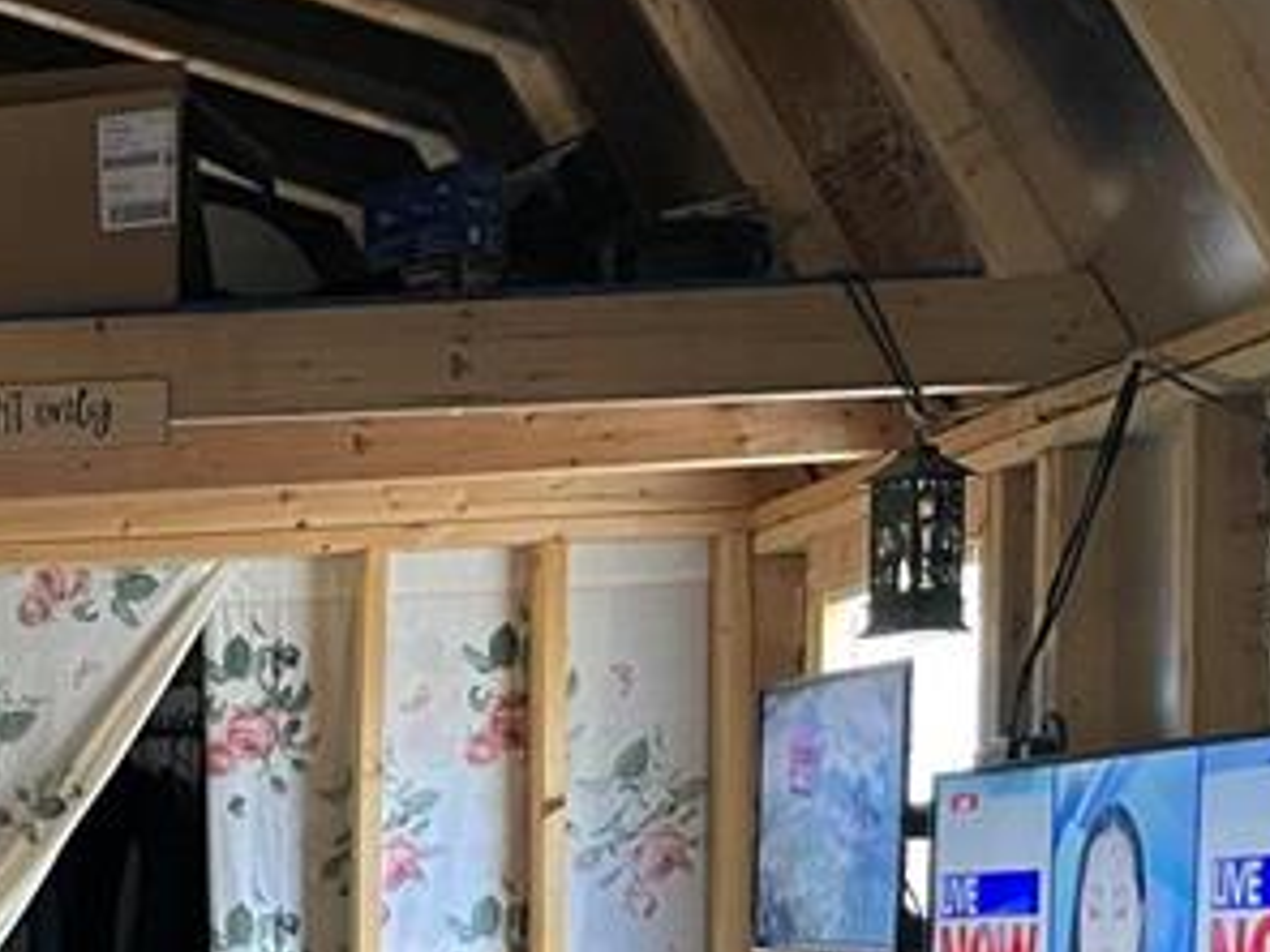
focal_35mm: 90
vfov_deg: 15.7
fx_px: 3302
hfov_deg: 19.2
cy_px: 1205
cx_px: -596
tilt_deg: -3.8
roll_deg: +1.5
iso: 640
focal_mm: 4.2
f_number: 1.6
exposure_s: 1/40
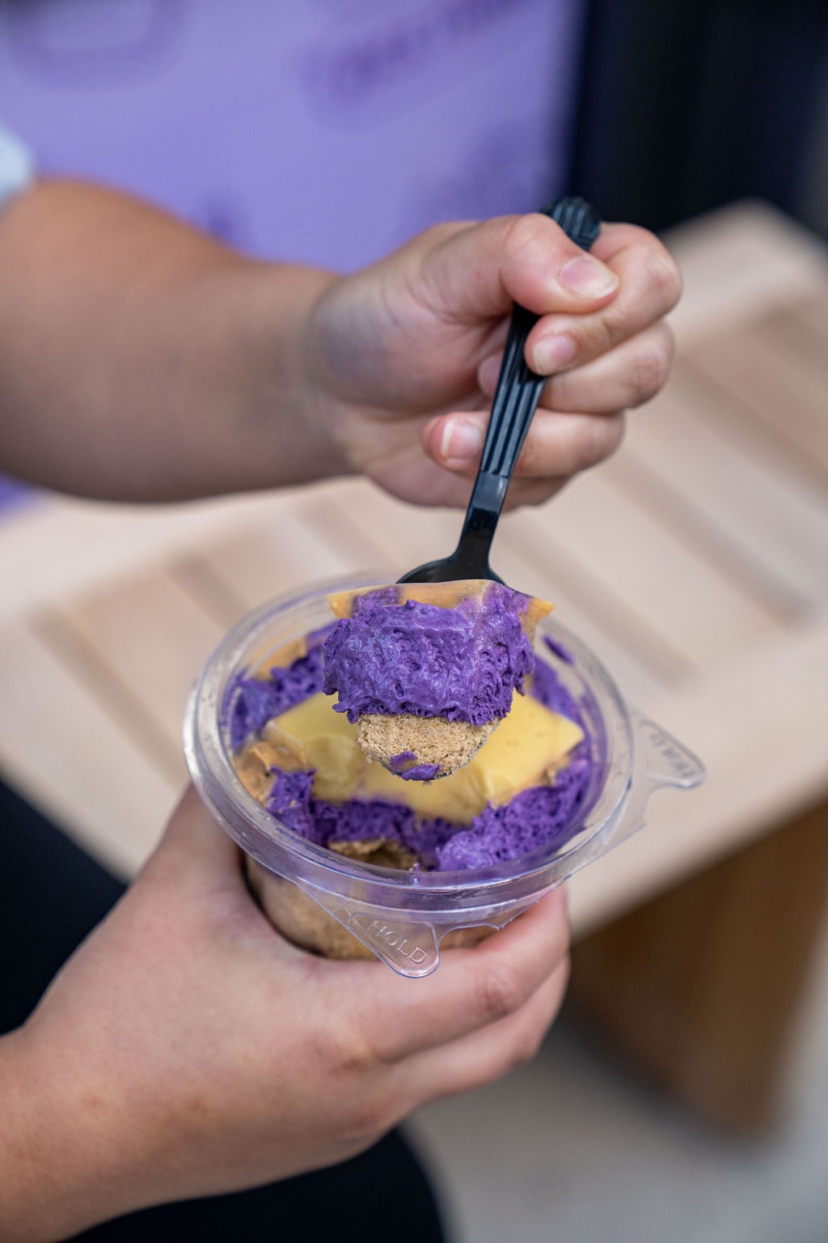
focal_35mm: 70
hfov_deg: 19.5
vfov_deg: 28.8
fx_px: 2415
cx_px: 414
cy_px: 622
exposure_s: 1/800
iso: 250
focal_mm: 70
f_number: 4
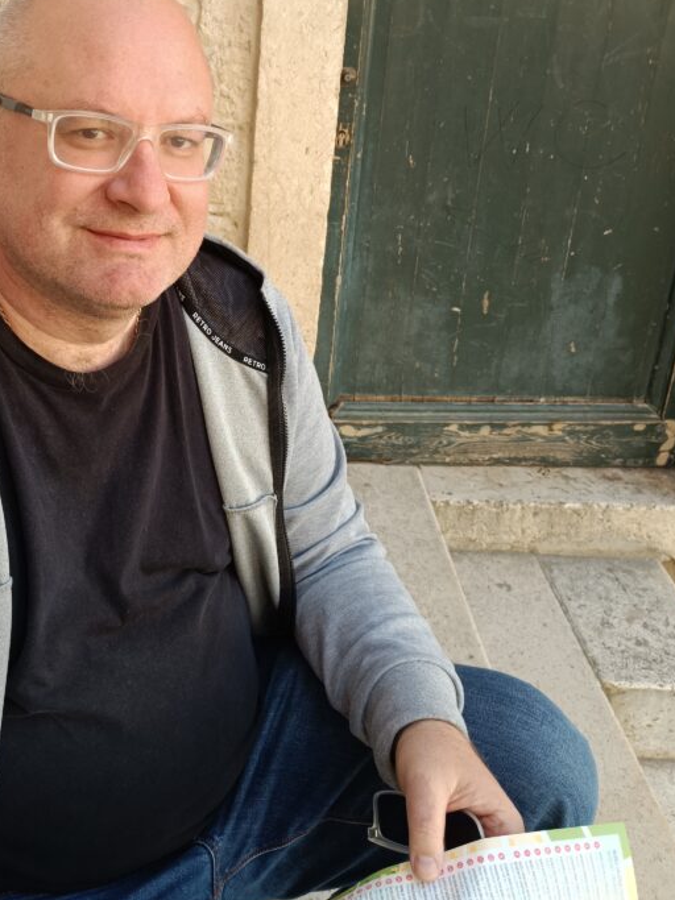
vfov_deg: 50.4
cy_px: 299
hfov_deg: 38.8
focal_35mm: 36
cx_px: 182
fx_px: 936
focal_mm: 5.59
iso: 71
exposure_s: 1/102
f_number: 1.88
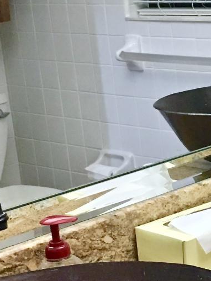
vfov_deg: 17.3
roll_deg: +2.8
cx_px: 309
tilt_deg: -10.5
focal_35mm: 114
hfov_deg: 12.4
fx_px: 926
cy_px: 135
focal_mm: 4.15
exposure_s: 1/15
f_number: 2.2
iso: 100
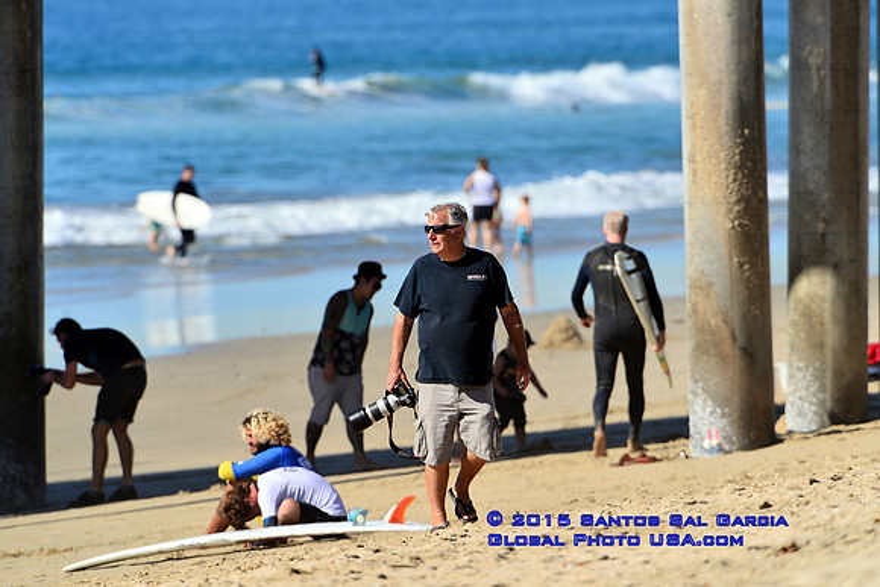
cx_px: 440
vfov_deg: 2.5
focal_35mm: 550
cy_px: 294
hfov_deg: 3.7
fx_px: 13447
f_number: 10
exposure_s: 1/800
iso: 320
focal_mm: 550
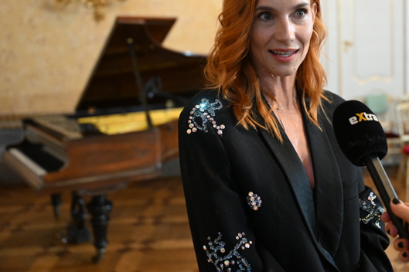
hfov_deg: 41.5
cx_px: 265
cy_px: 97
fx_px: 534
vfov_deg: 28.5
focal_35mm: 47
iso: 6400
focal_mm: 36
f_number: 2.8
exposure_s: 1/400
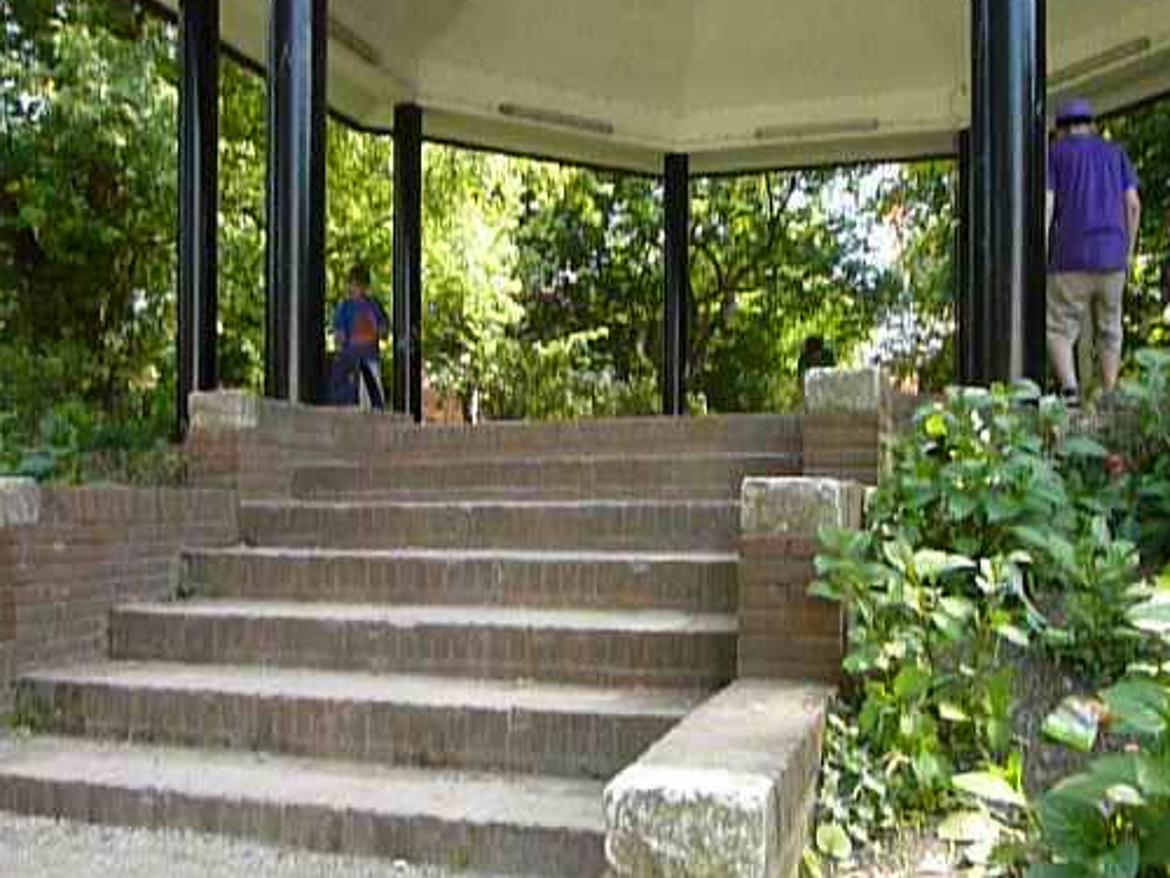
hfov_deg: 56.8
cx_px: 615
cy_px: 527
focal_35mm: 32
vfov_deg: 43.9
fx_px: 1082
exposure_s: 1/60
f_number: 8
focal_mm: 4.1
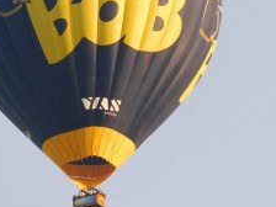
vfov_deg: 1.0
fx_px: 11370
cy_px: 54
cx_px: 71
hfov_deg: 1.4
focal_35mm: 1426
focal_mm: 143.3
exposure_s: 1/250
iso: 160
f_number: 5.6
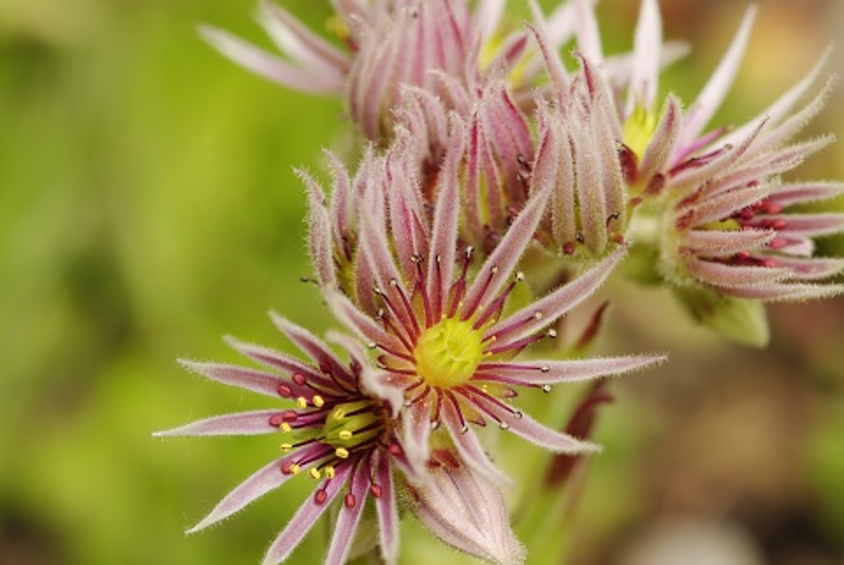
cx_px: 422
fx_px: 2992
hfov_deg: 16.1
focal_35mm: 128
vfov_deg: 10.8
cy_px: 282
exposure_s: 1/100
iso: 100
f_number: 8
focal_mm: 85
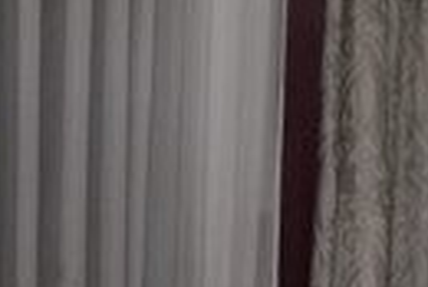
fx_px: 2047
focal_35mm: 172
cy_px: 58
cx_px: 905
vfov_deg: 8.0
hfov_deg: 10.7
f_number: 1.4
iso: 800
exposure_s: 1/250
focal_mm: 23
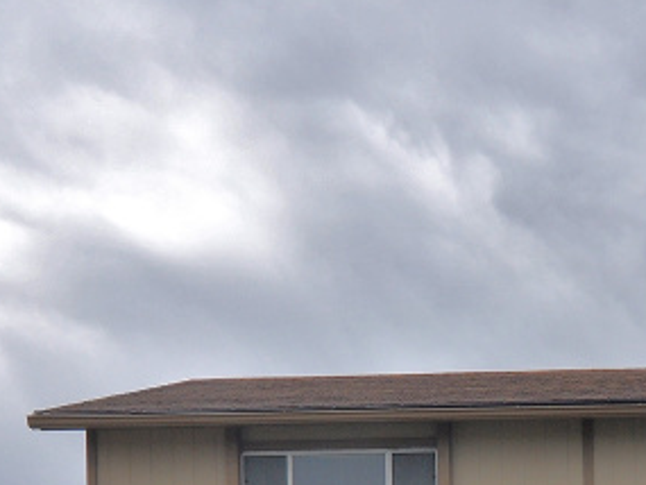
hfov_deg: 29.8
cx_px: 585
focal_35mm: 62
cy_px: 653
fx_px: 1158
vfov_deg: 21.2
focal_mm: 12
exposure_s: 1/320
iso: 200
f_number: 9
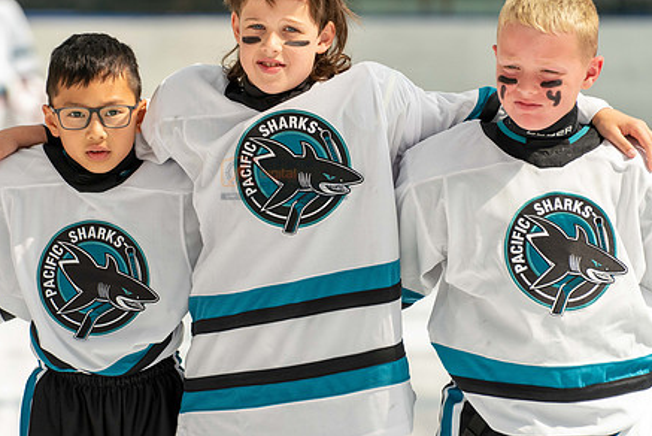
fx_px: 3606
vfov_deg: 6.9
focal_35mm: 199
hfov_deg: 10.3
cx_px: 285
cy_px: 177
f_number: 3.5
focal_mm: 150
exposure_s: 1/2500
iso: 1600
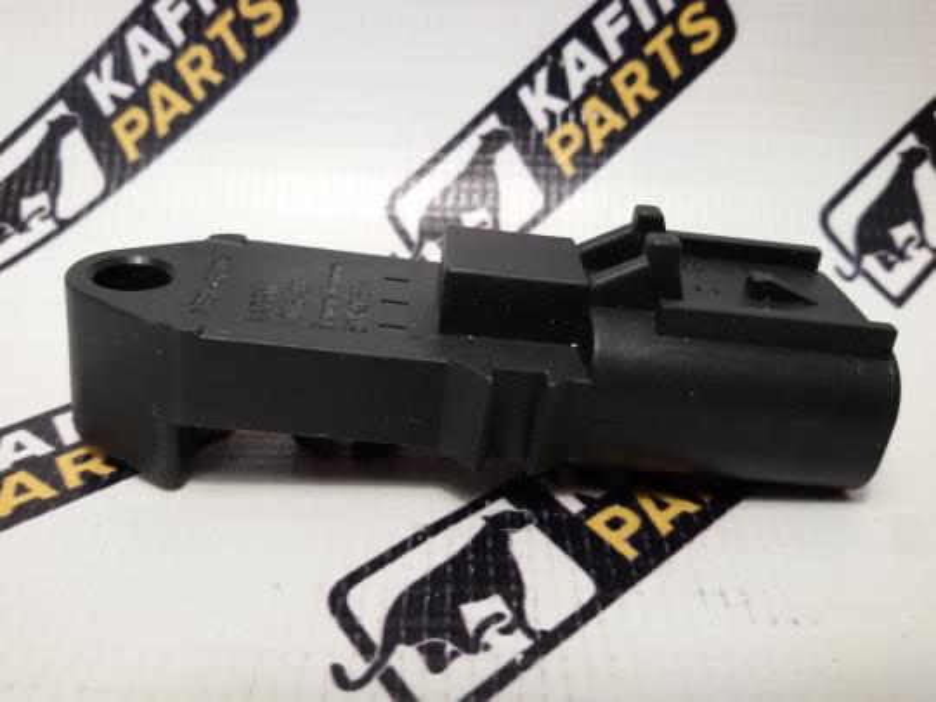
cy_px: 351
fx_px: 838
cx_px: 468
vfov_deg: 45.4
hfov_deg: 58.4
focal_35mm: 31
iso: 64
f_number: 2.4
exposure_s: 1/33
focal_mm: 2.93
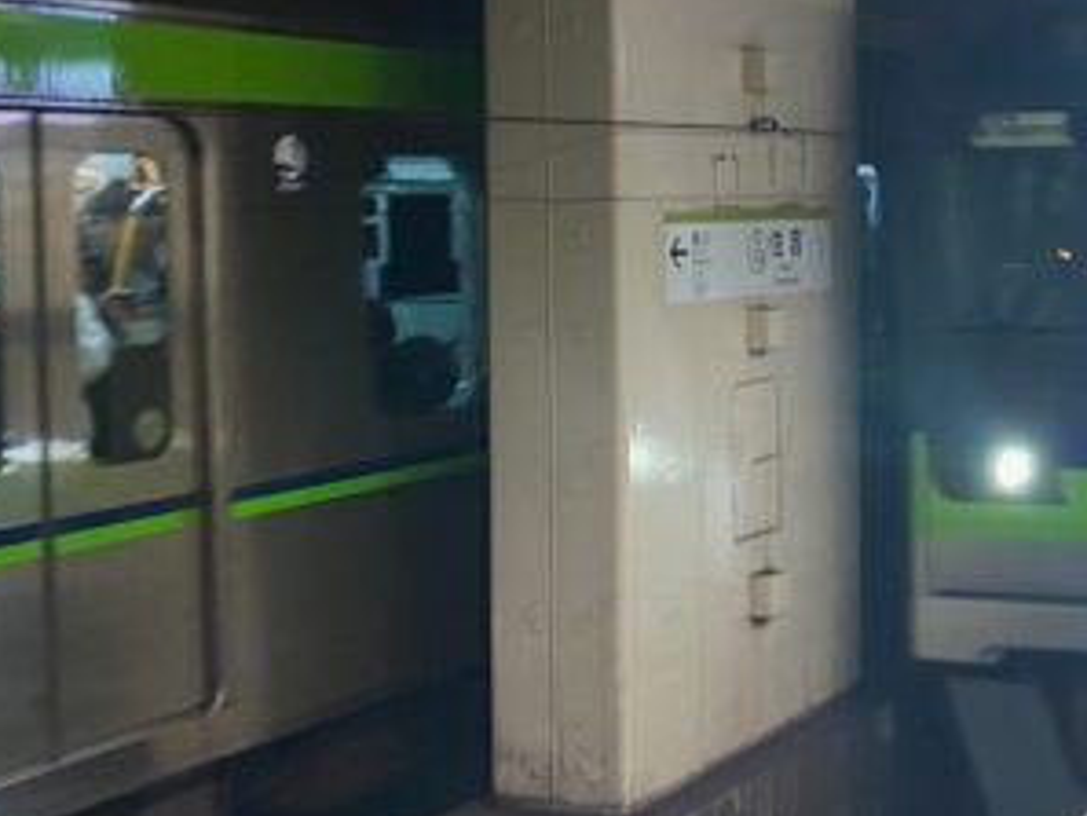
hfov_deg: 26.3
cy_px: 176
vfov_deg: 20.8
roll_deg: +1.0
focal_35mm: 70
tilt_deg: -1.9
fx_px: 2199
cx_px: 1091
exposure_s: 1/50
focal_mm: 4.25
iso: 100
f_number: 1.8
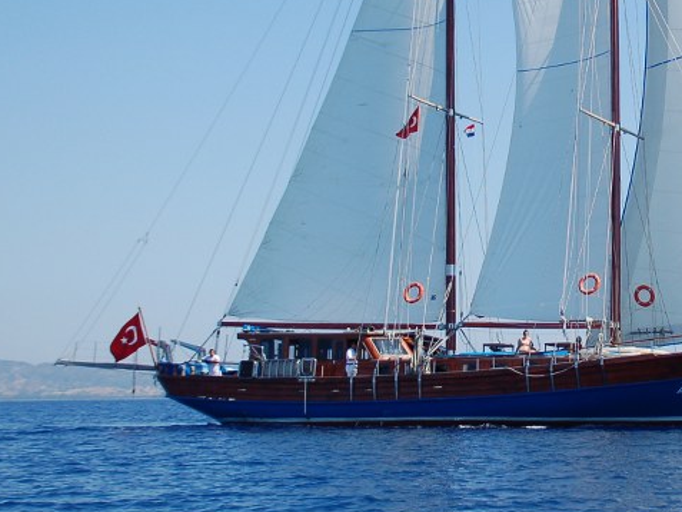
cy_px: 169
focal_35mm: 99
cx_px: 580
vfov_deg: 14.9
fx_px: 1951
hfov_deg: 19.5
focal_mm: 32
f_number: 4.5
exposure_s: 1/1250
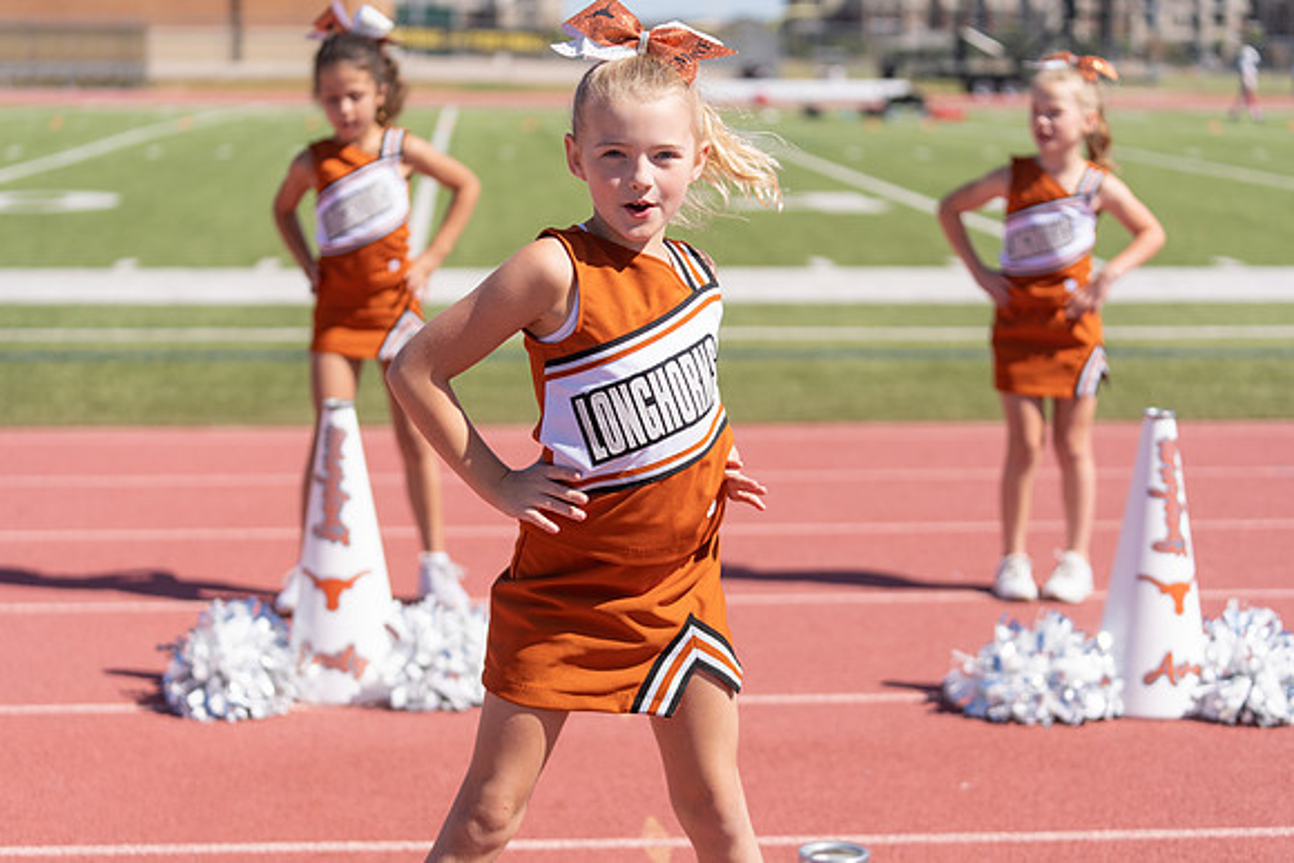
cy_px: 432
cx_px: 647
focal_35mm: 70
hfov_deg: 28.8
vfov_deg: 19.5
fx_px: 2517
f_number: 2.8
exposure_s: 1/2000
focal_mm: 70
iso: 100
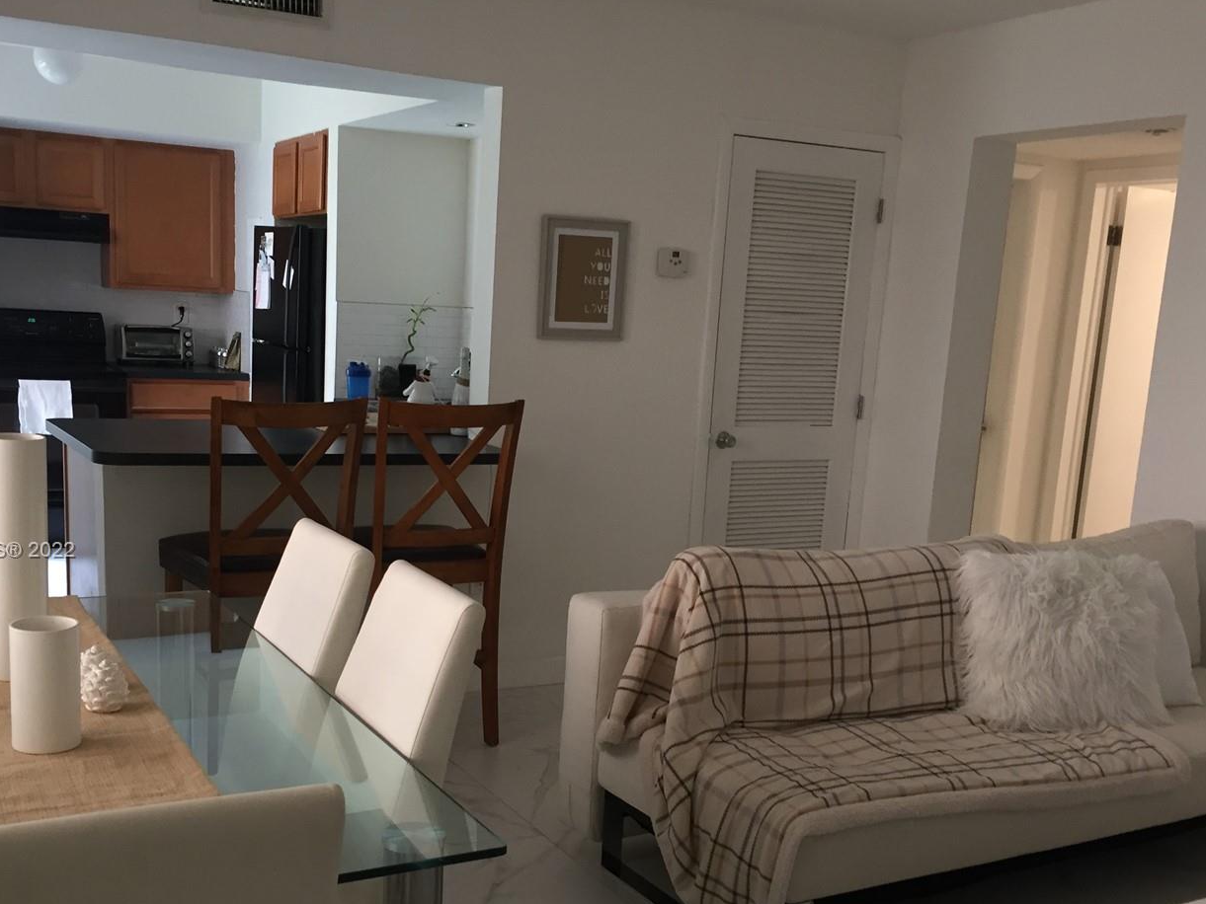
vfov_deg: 37.5
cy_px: 552
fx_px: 1324
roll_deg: -3.2
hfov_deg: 48.9
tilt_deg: -10.1
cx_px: 549
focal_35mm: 38
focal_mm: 4.15
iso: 80
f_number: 2.2
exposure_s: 1/30
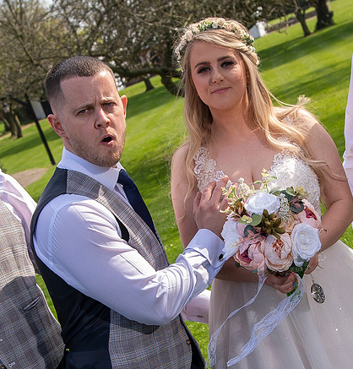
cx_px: 196
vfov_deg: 23.4
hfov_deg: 22.5
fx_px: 885
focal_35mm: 75
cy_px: 252
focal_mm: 21
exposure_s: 1/400
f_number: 4.5
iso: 125
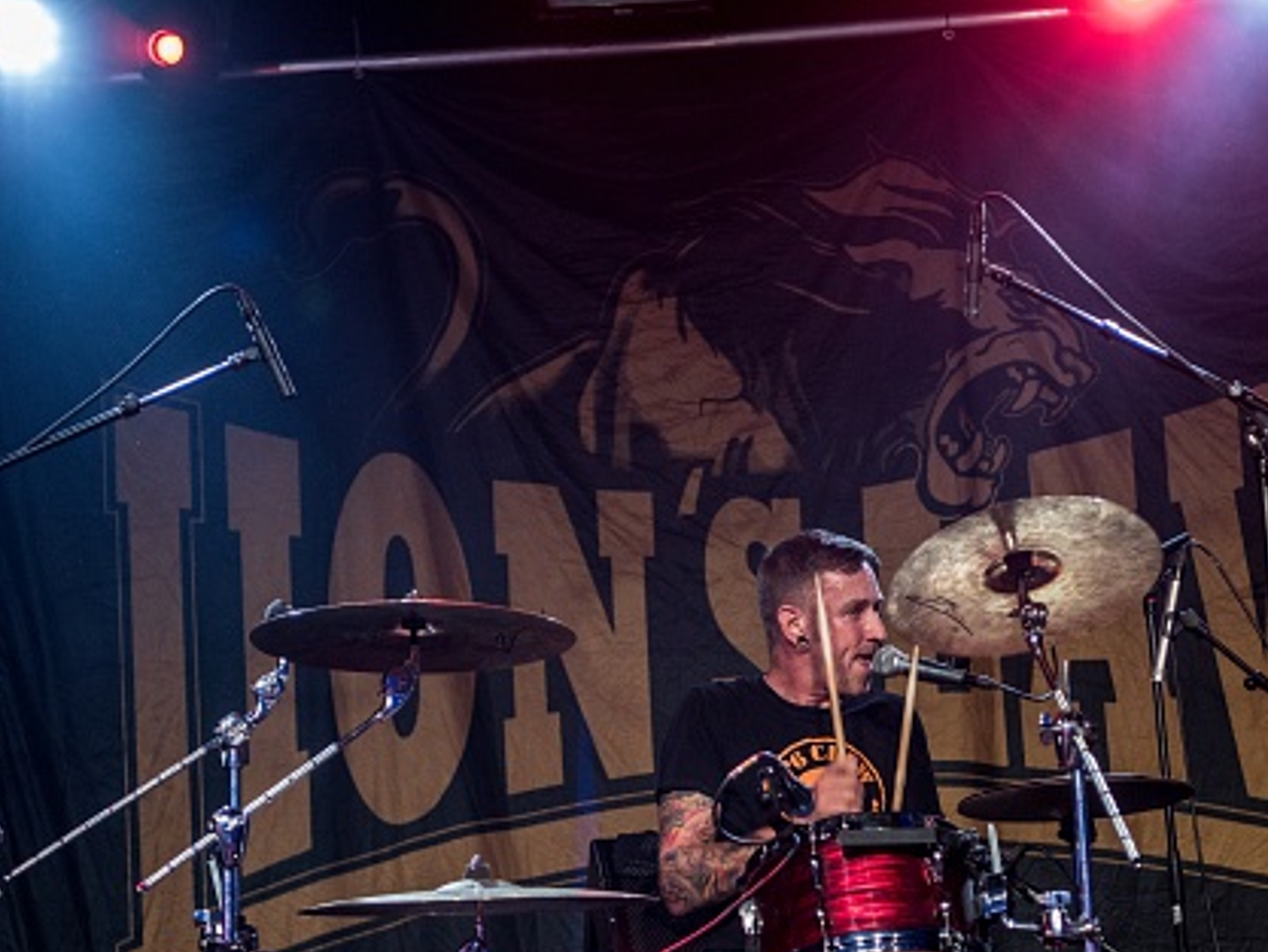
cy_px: 707
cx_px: 763
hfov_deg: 23.5
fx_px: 3041
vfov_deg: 17.7
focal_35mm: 83
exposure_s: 1/125
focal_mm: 50
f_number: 2.8
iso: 1000
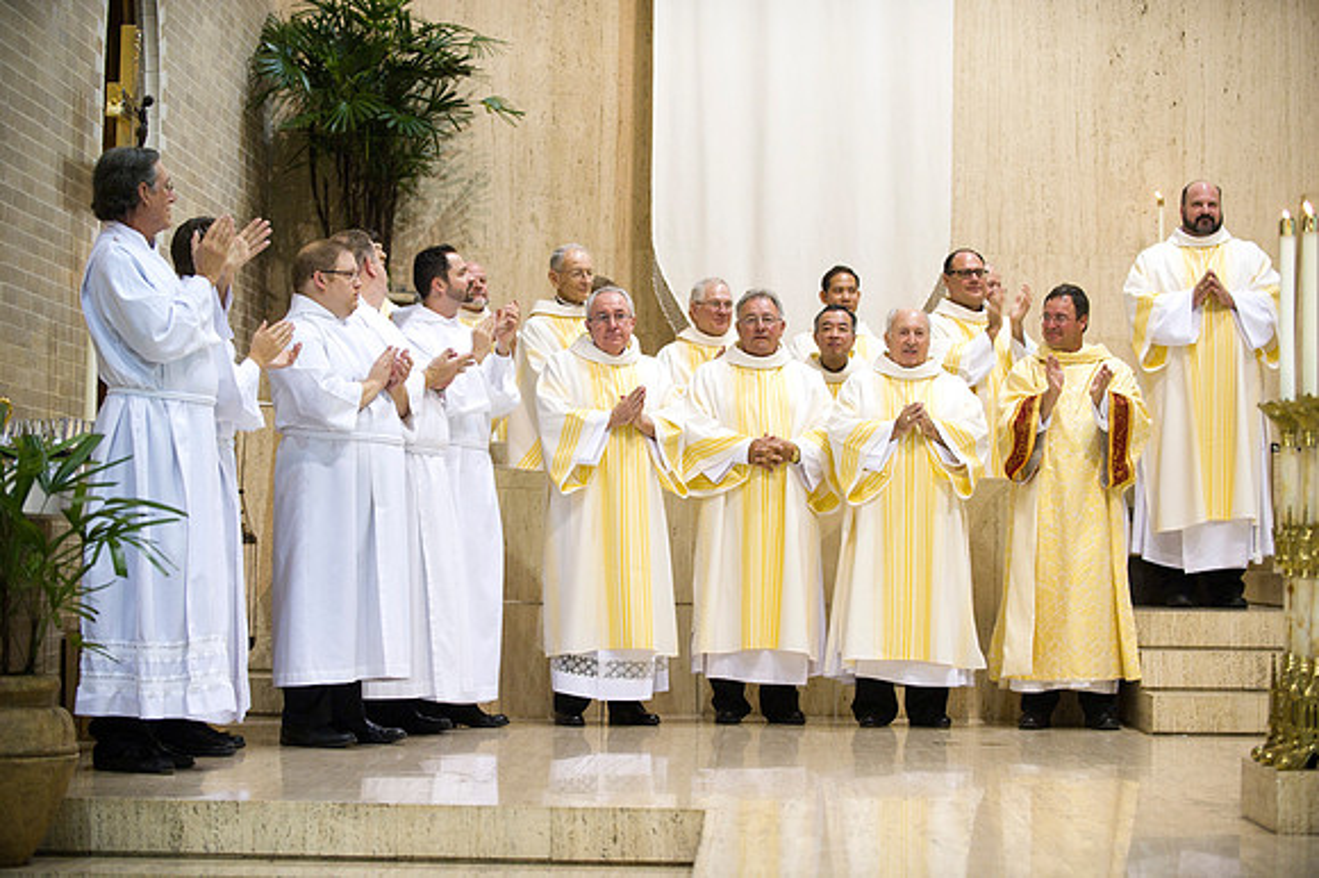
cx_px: 660
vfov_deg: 15.2
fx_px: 3295
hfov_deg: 22.6
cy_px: 439
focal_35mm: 90
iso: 2000
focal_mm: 90
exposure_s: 1/160
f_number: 2.8
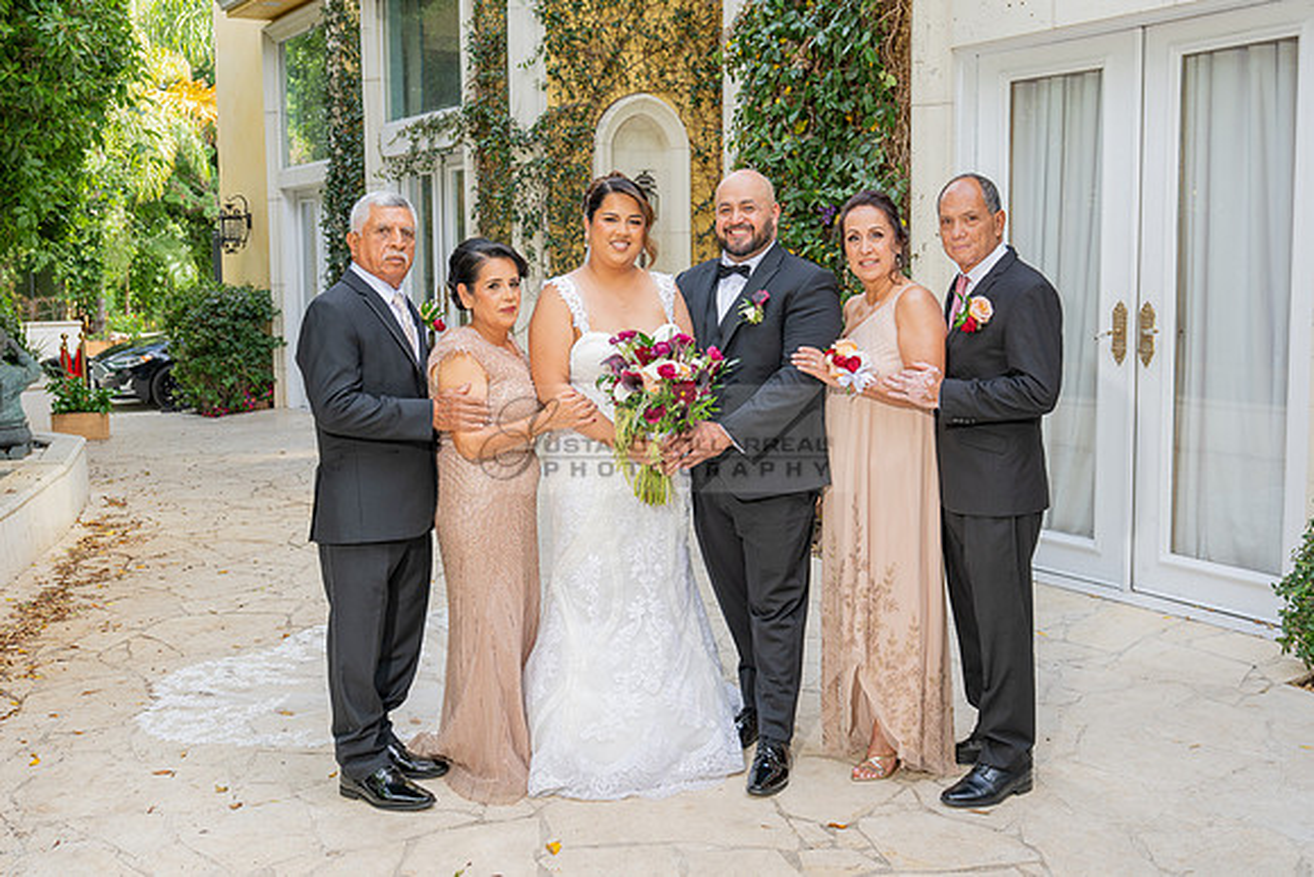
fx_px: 1347
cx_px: 657
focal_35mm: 37
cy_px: 379
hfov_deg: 52.0
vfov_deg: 36.0
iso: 200
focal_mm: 32.5
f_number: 4.5
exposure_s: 1/200
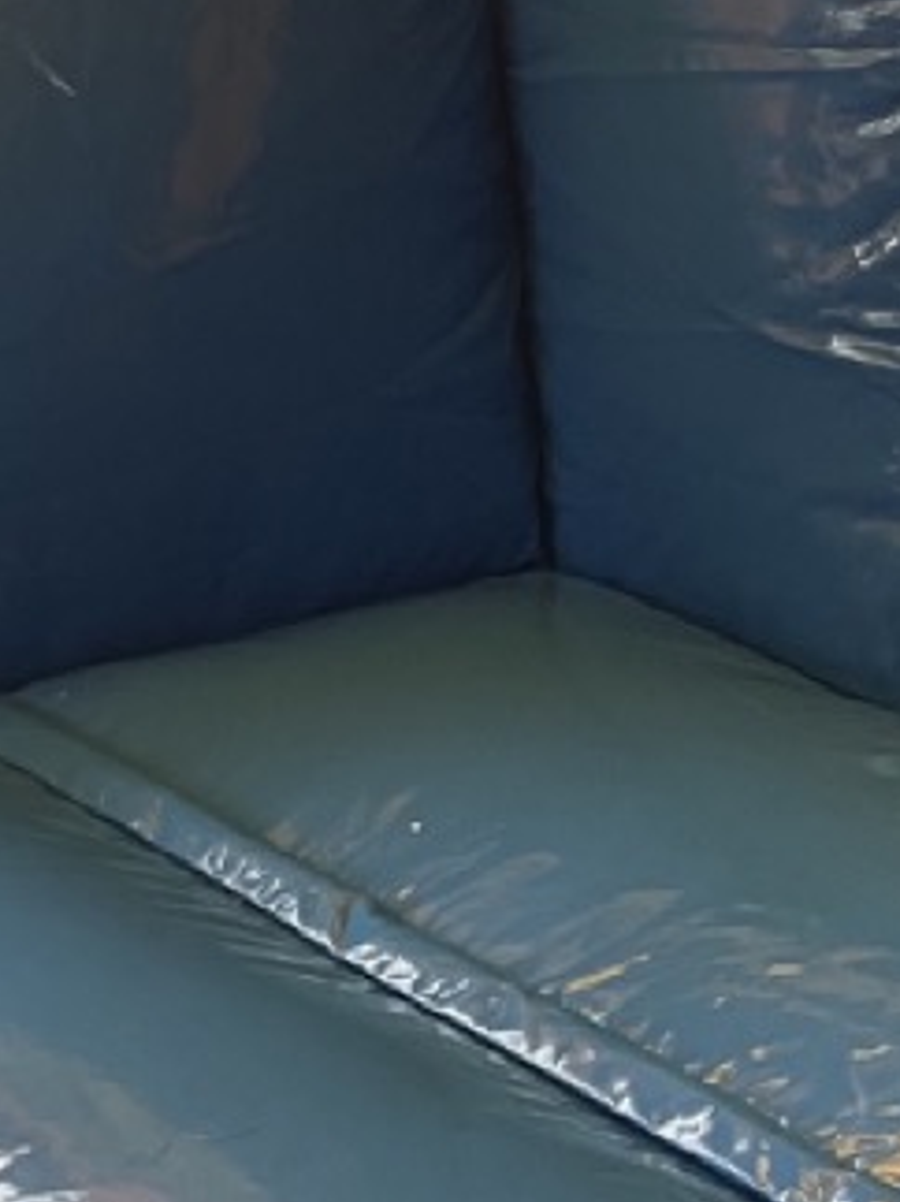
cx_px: -387
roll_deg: +4.0
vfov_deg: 18.4
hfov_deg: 13.6
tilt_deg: -4.0
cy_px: -108
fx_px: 3573
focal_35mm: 103
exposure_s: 1/97
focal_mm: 4.2
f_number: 1.6
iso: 125
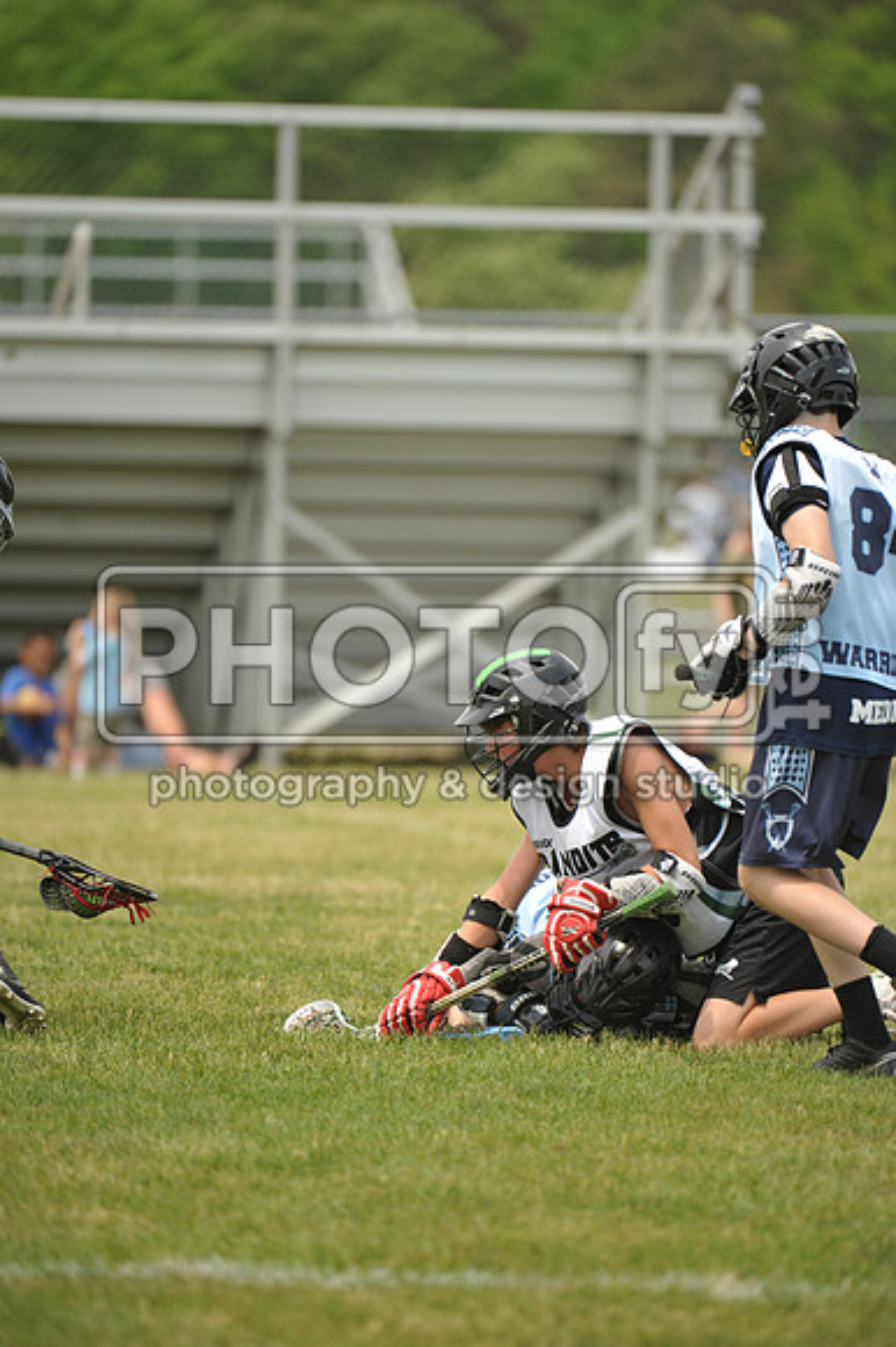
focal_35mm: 340
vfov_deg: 6.1
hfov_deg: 4.0
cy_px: 674
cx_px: 448
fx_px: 12708
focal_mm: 340
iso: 800
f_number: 4
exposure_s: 1/2500
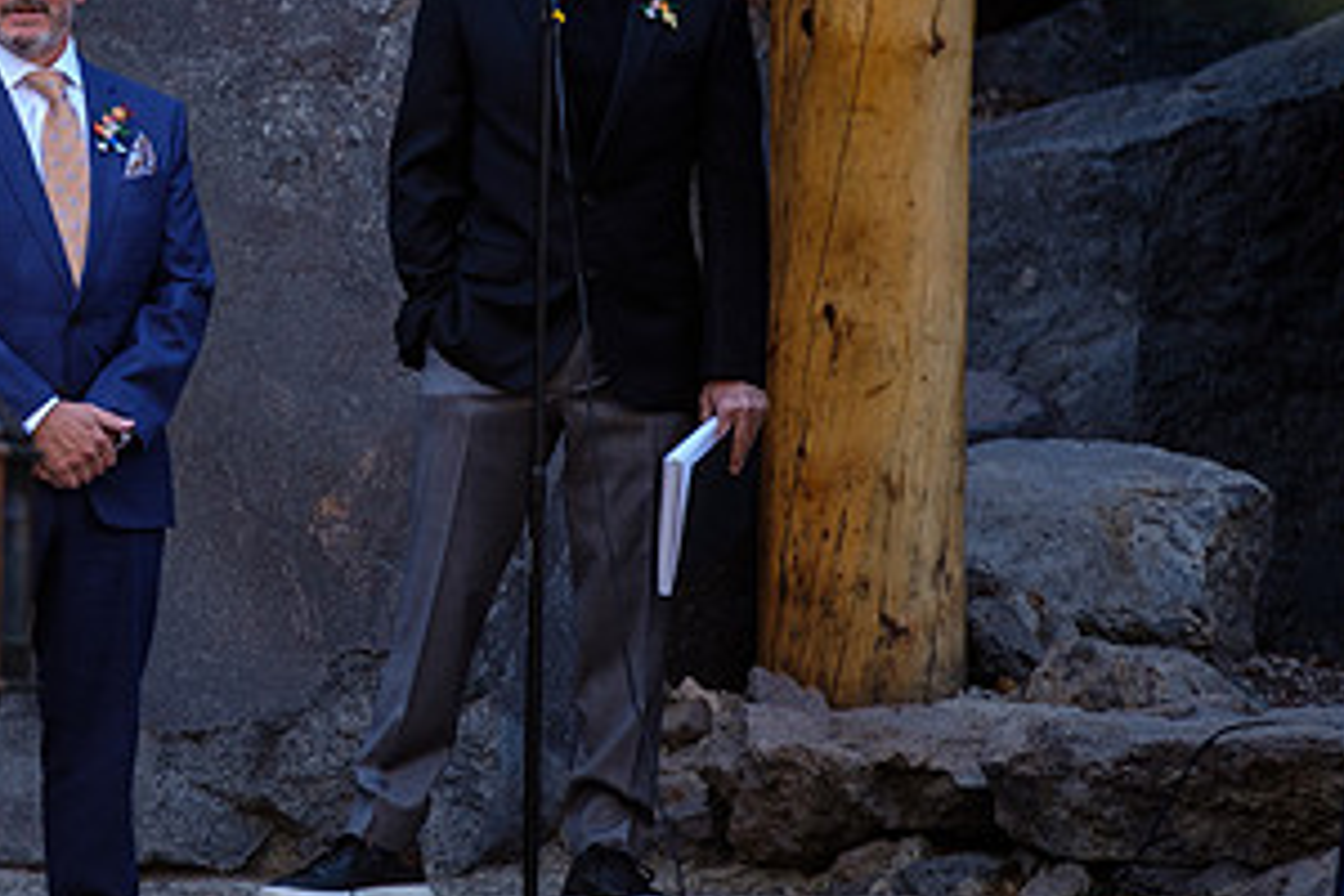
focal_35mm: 406
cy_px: 101
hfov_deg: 5.1
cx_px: 58
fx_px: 15156
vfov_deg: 3.4
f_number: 2.8
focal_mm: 140
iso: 200
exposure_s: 1/50
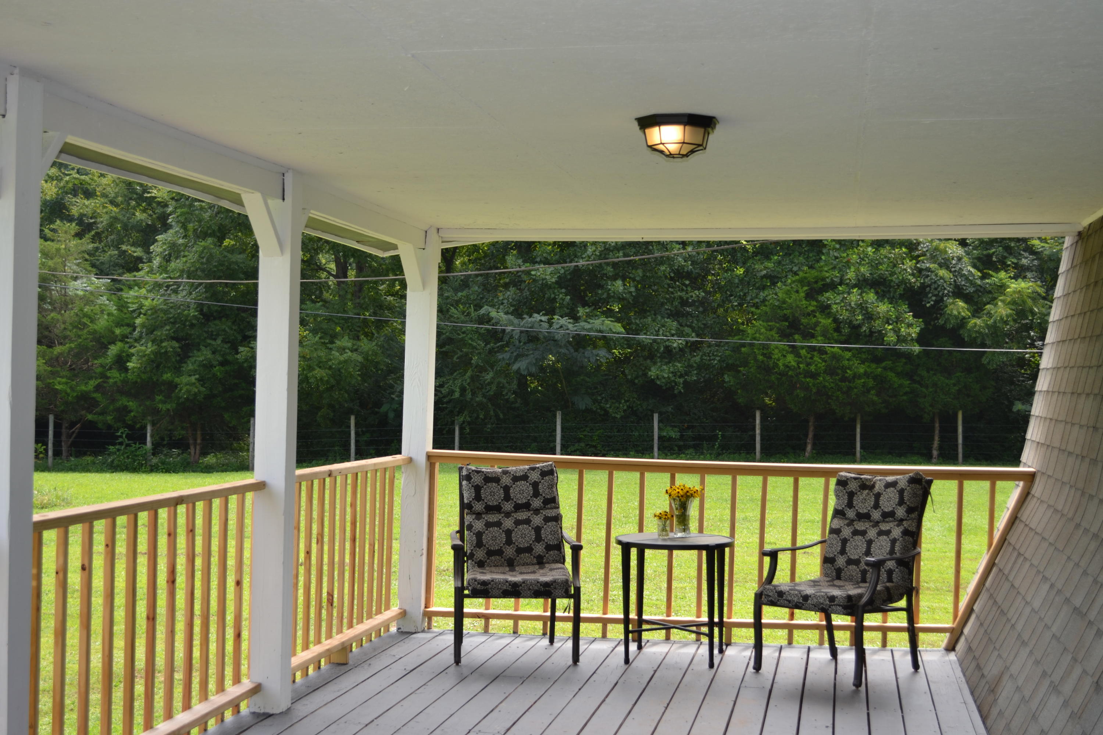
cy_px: 368
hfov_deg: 41.1
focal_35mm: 48
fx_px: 1471
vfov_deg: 28.1
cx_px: 552
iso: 100
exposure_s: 1/125
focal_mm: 32
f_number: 4.8
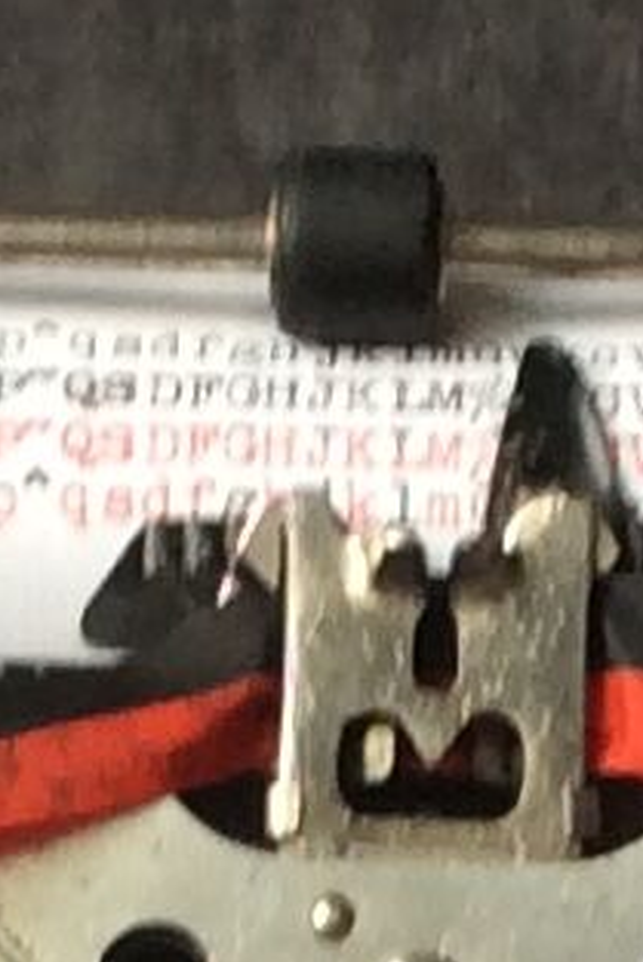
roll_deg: +0.5
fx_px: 7359
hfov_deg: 5.0
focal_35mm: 275
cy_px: 1617
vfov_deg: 7.3
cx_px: 314
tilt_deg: -19.4
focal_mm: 3.3
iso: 40
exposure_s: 1/25
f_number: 2.4
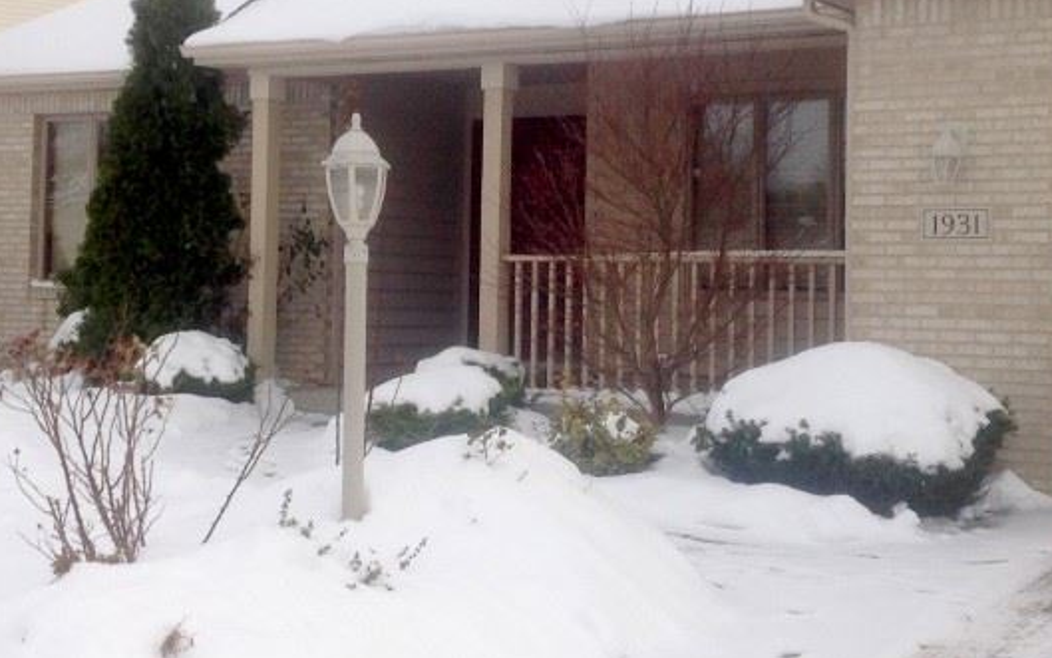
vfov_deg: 18.1
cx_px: 567
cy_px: 209
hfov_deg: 28.6
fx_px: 2065
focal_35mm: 72
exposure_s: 1/2326
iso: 50
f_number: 2.4
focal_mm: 4.28
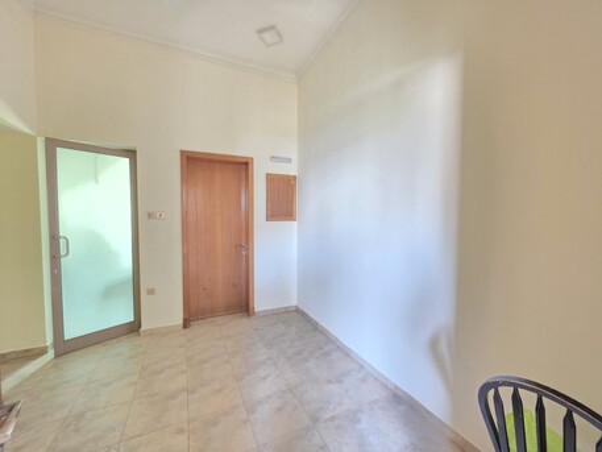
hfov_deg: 106.2
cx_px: 301
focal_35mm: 13
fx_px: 226
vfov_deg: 89.9
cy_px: 226
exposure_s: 1/33.3
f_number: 1.9
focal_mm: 2.2
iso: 1000
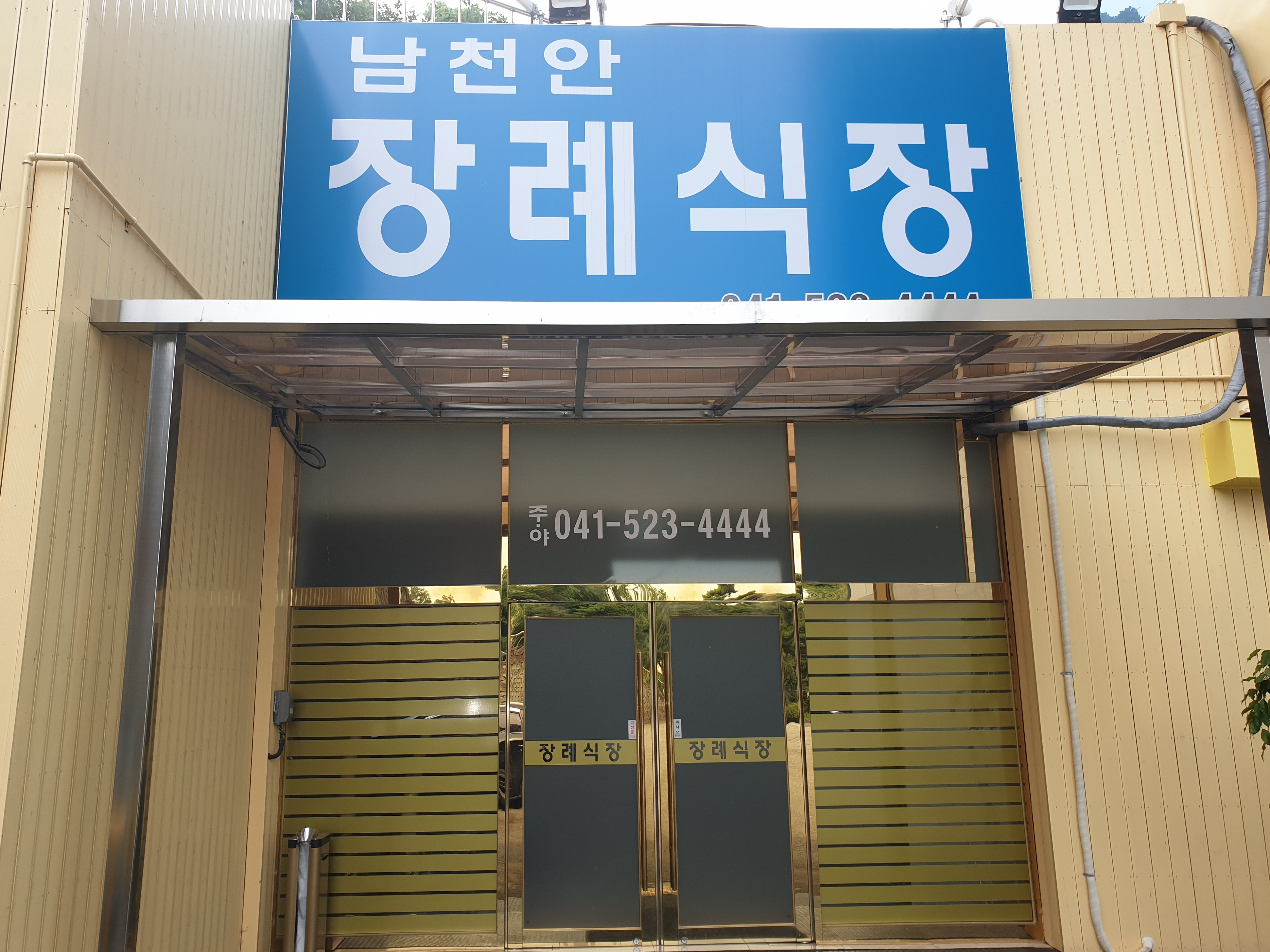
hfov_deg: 65.3
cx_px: 617
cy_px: 469
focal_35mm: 27
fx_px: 991
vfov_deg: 51.4
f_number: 2.4
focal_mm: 4.3
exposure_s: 1/468
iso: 50
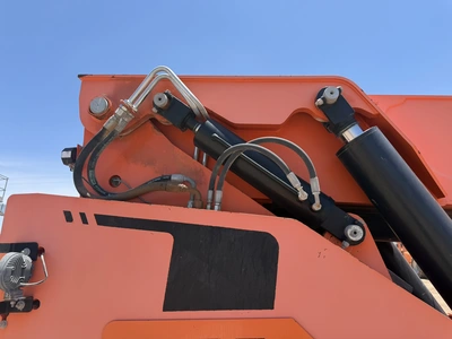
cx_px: 226
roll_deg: +0.3
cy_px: 170
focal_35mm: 24
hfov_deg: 71.6
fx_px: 313
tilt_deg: +12.8
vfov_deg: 56.8
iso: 80
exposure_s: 1/2611
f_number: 1.78
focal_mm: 6.76
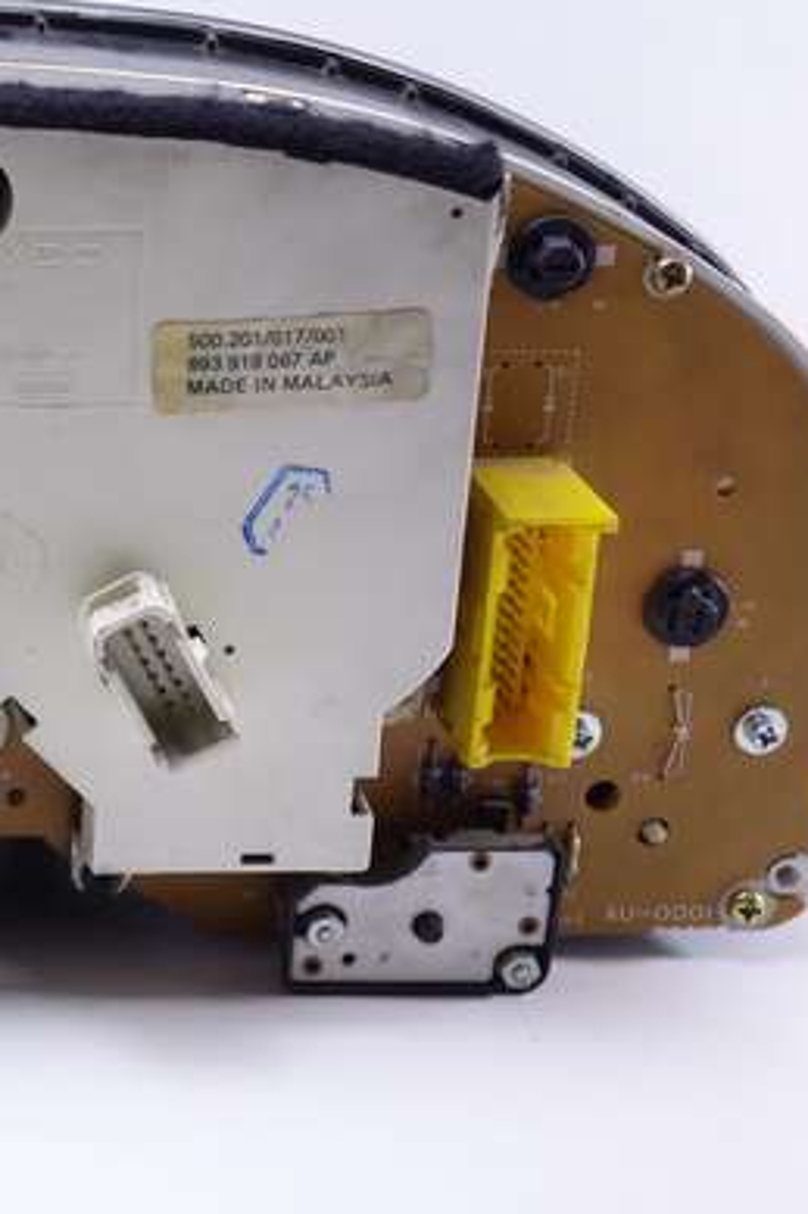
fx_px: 2797
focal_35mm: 83
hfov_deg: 15.5
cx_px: -306
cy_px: 618
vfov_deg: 24.5
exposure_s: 1/50
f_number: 3.2
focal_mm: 15.45
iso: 160
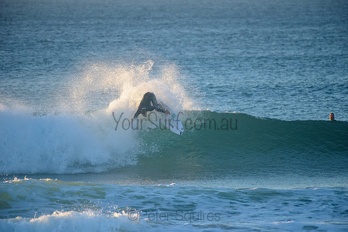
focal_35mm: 500
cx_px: 174
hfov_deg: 4.1
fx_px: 4834
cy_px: 116
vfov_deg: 2.8
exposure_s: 1/2500
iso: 1600
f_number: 5.6
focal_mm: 500
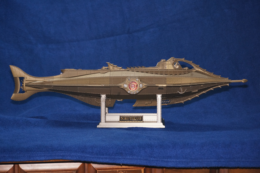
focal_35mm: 66
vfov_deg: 20.6
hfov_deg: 30.5
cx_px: 130
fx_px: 476
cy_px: 86
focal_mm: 44
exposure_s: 1/60
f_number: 5.6
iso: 800
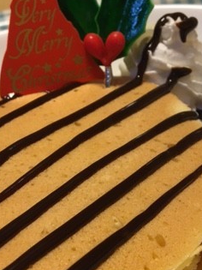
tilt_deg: -42.7
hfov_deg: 24.6
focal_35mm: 59
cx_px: 143
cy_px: 169
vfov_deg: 32.6
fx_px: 459
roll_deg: +4.1
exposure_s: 1/30
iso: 40
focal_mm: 4.15
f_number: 2.2
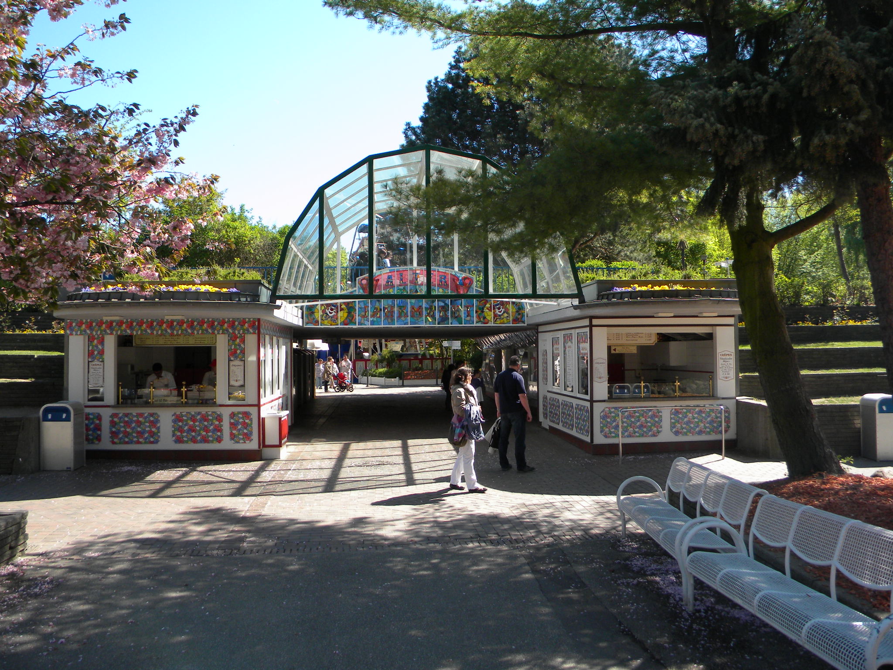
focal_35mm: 28
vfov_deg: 49.7
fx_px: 722
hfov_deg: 63.4
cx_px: 446
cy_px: 335
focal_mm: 5
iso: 110
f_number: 3.5
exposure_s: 1/498
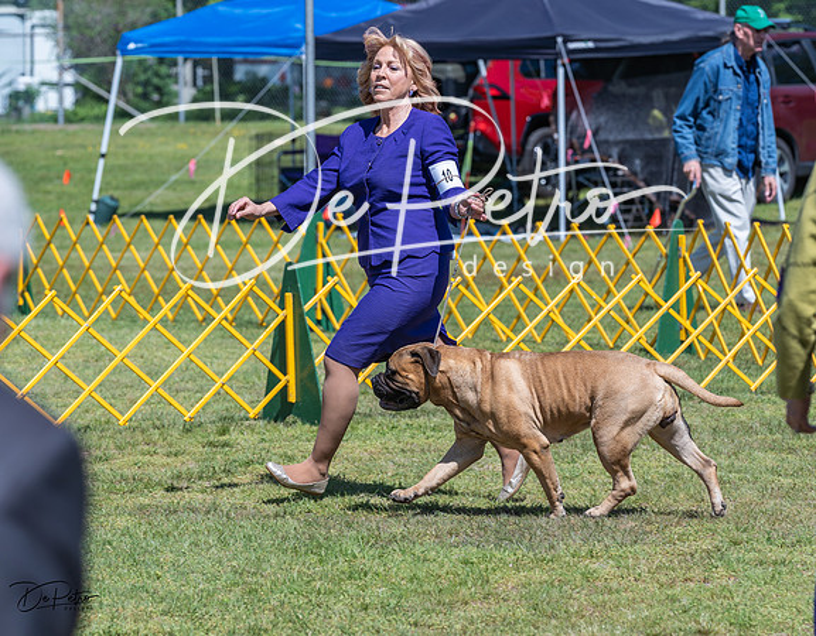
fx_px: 4847
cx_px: 411
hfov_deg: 9.6
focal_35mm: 203
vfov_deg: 7.5
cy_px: 313
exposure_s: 1/640
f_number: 6.3
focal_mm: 168
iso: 125
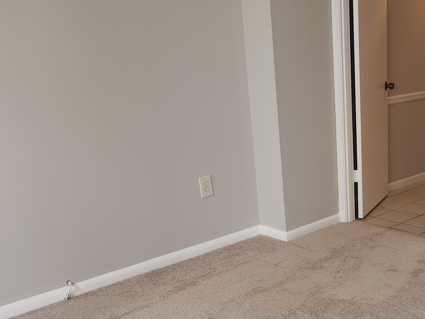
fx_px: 602
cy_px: 235
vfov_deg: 29.3
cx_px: 353
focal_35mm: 49
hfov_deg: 37.2
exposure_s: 1/60
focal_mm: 6.4
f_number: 1.8
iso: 40
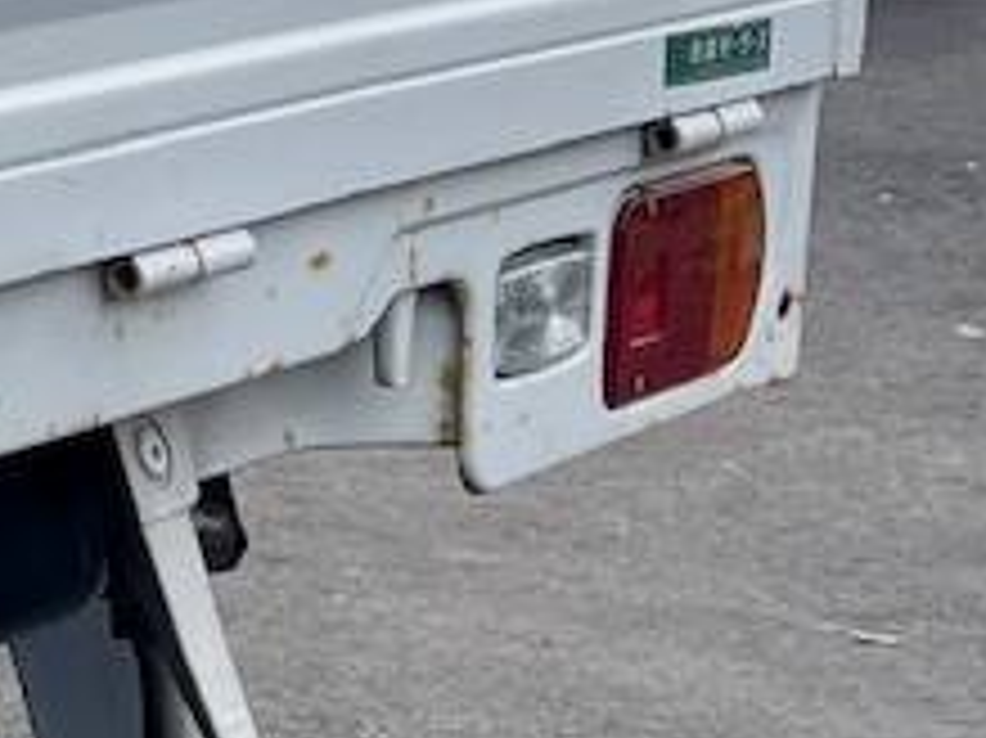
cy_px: -54
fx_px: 4156
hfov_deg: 10.9
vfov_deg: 10.0
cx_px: -1589
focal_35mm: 146
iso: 32
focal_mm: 5.1
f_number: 1.6
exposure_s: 1/1323
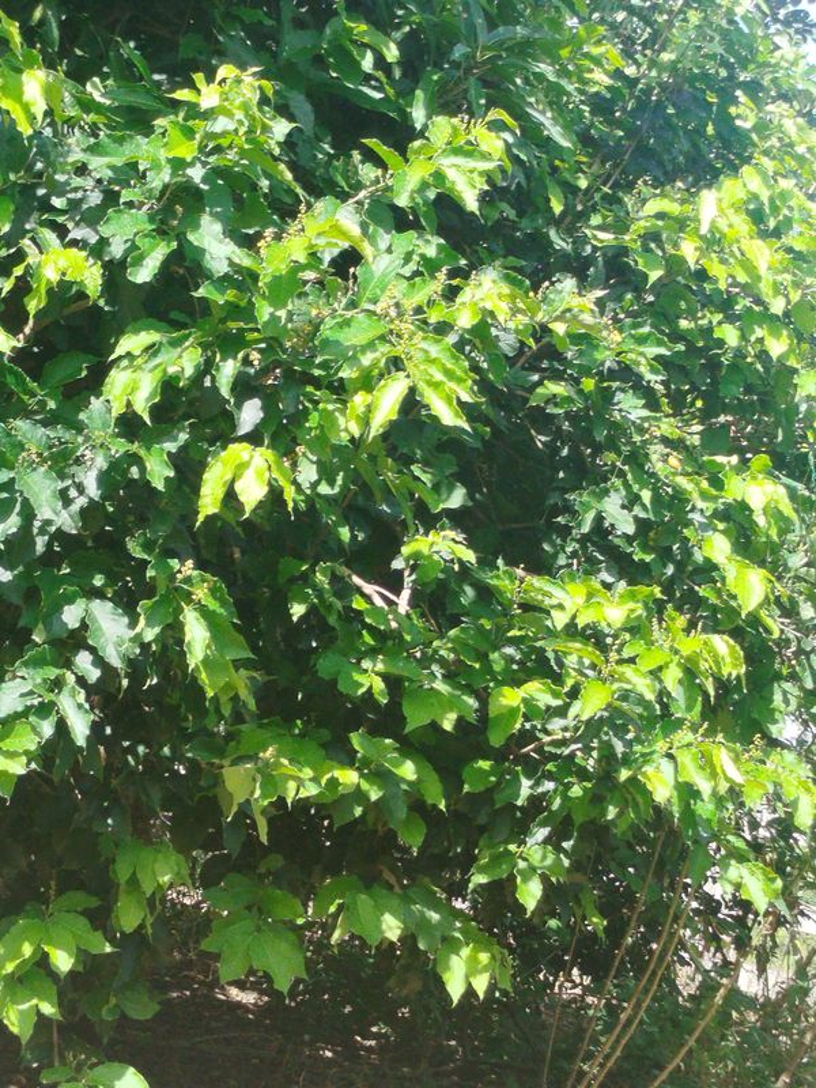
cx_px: 408
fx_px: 3237
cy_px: 544
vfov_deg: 19.1
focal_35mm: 103
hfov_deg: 14.4
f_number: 1.7
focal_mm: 5.31
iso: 50
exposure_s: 1/187
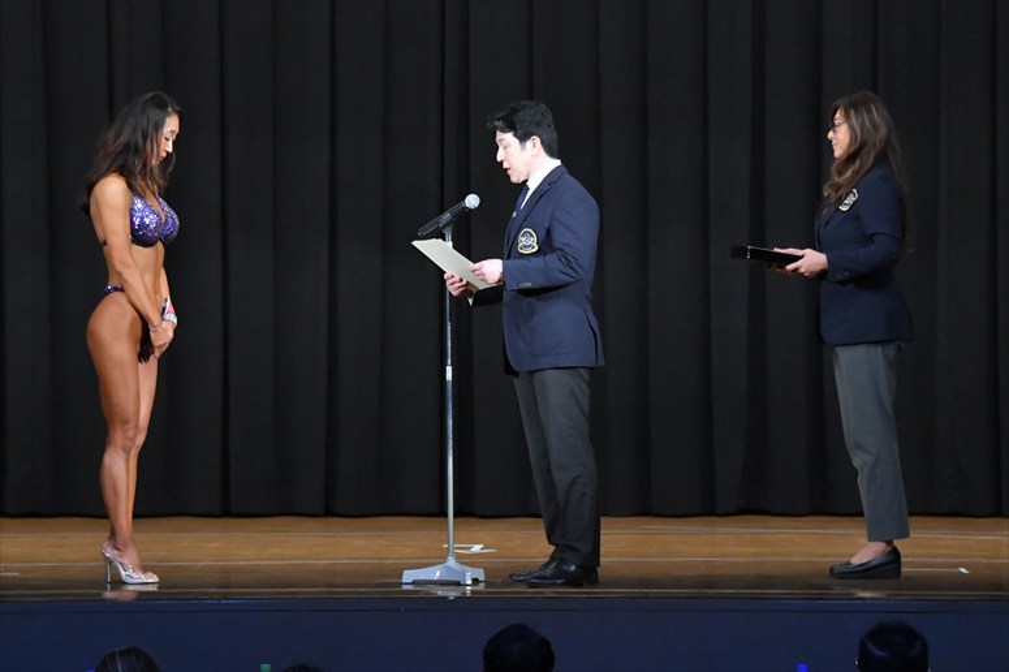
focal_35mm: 174
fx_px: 4875
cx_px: 504
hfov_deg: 11.8
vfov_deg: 7.9
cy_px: 336
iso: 8000
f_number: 5.6
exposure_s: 1/400
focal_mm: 116
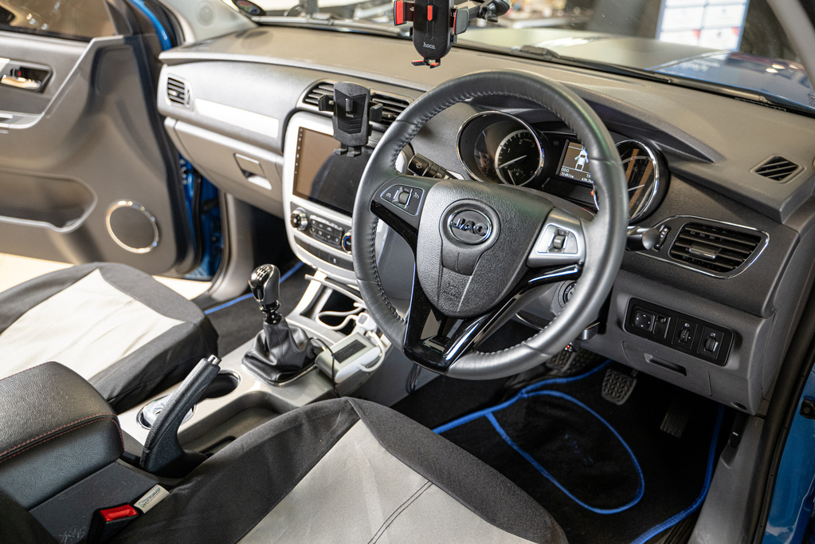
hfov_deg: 65.5
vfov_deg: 46.4
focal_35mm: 28
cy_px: 272
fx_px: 634
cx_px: 408
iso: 1600
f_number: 2.8
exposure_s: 1/125
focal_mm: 28
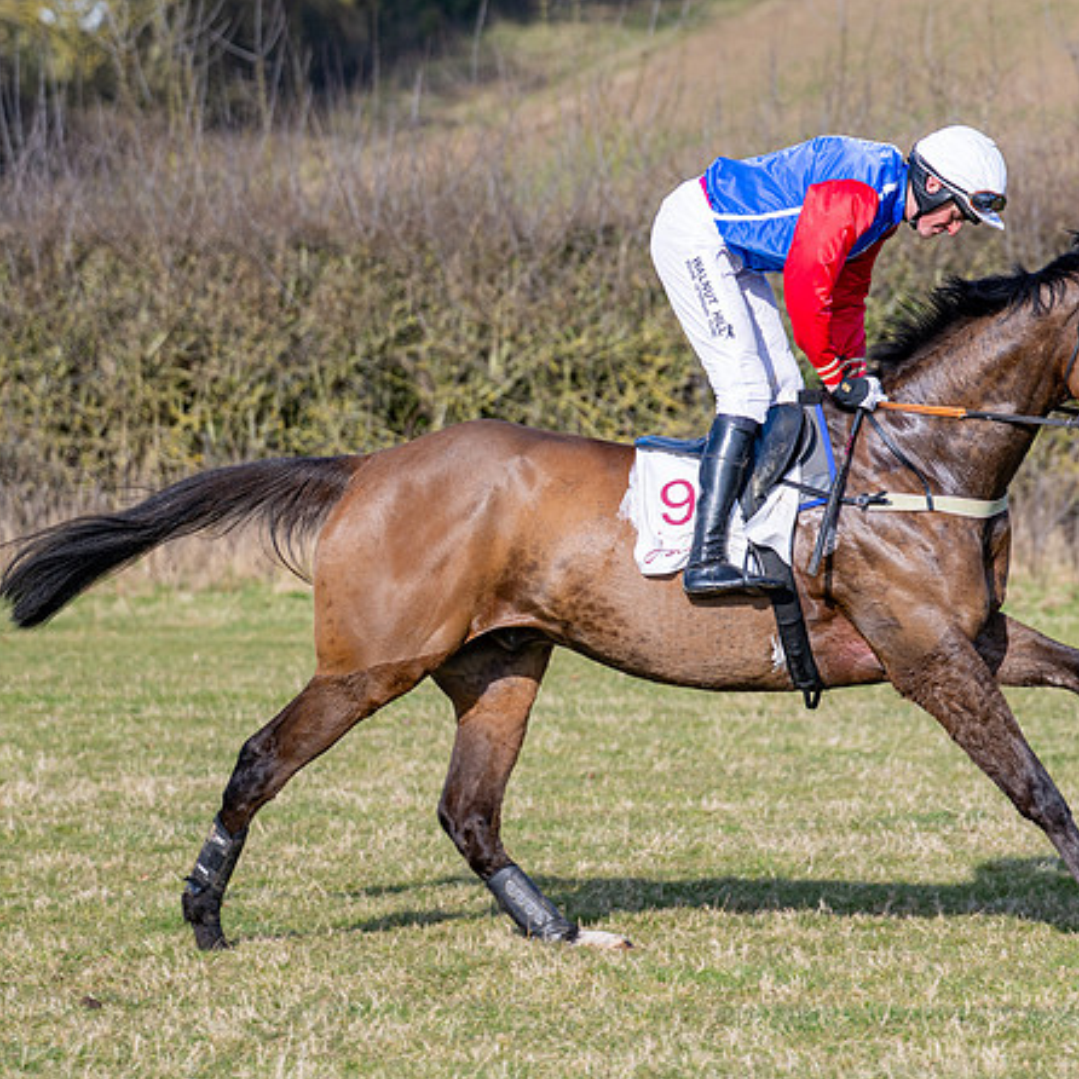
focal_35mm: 236
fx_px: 8323
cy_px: 496
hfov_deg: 7.4
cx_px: 772
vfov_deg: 7.4
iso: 100
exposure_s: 1/1600
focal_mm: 110
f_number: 2.8
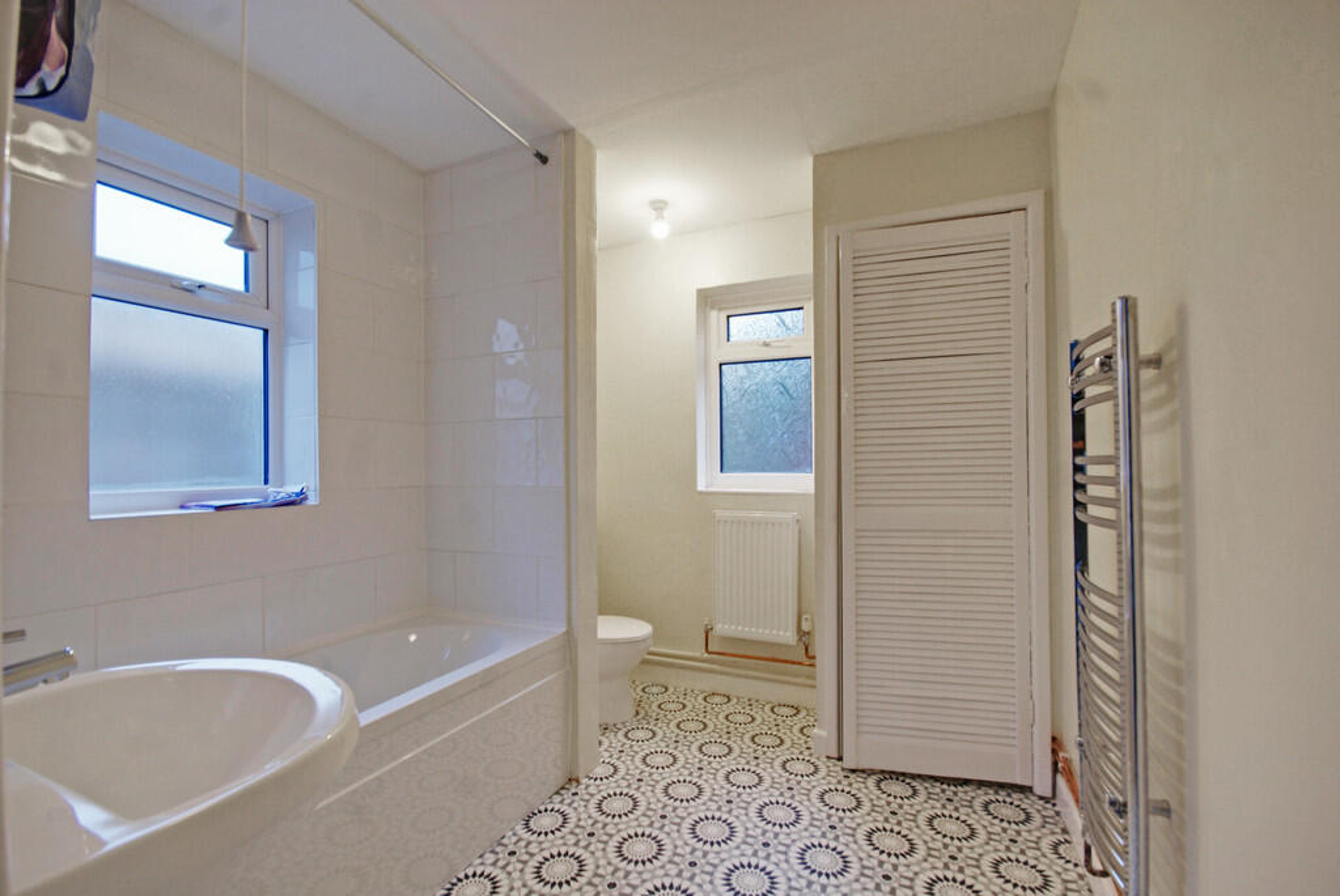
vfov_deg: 77.5
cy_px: 448
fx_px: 559
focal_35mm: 15
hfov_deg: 100.3
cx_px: 670
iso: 200
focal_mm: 10
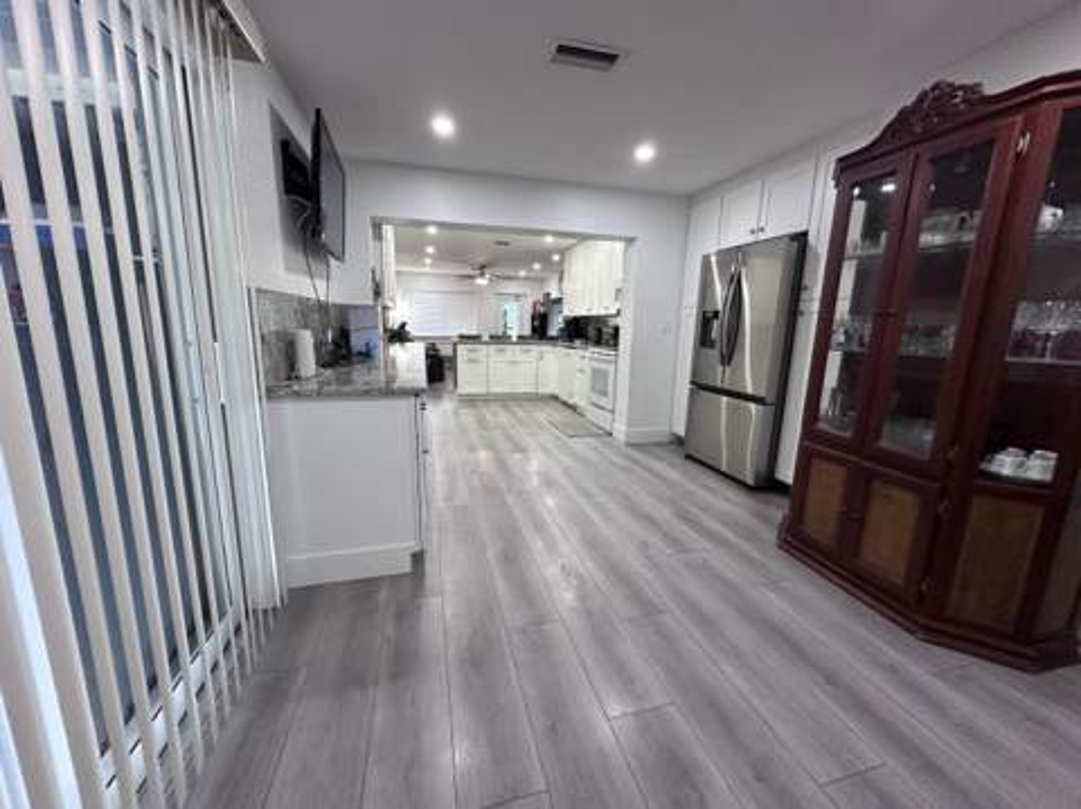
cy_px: 404
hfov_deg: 102.1
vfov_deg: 85.6
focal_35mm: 14
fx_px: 437
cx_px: 540
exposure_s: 1/120
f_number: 2.2
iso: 320
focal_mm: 2.22
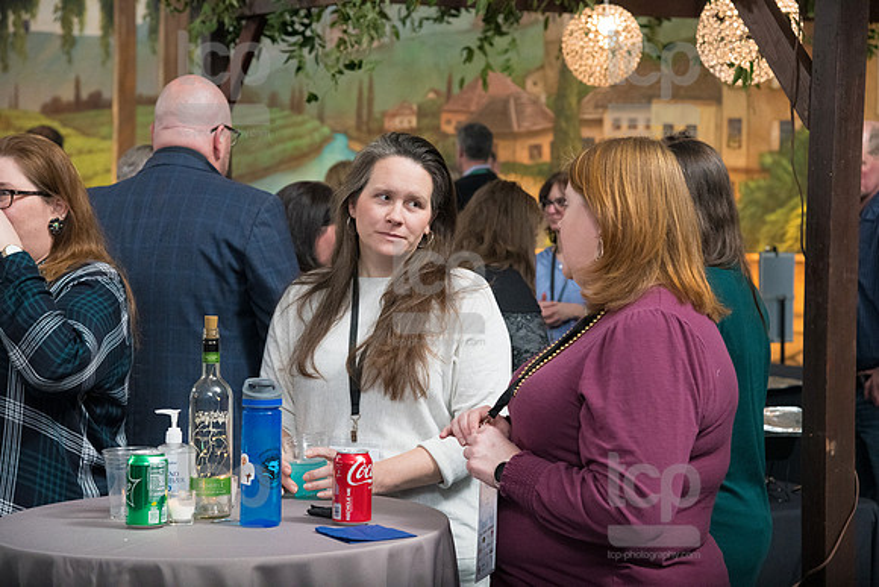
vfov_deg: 16.7
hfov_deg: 24.8
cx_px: 440
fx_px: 2003
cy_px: 294
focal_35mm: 82
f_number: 5.6
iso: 4000
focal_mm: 82
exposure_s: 1/250
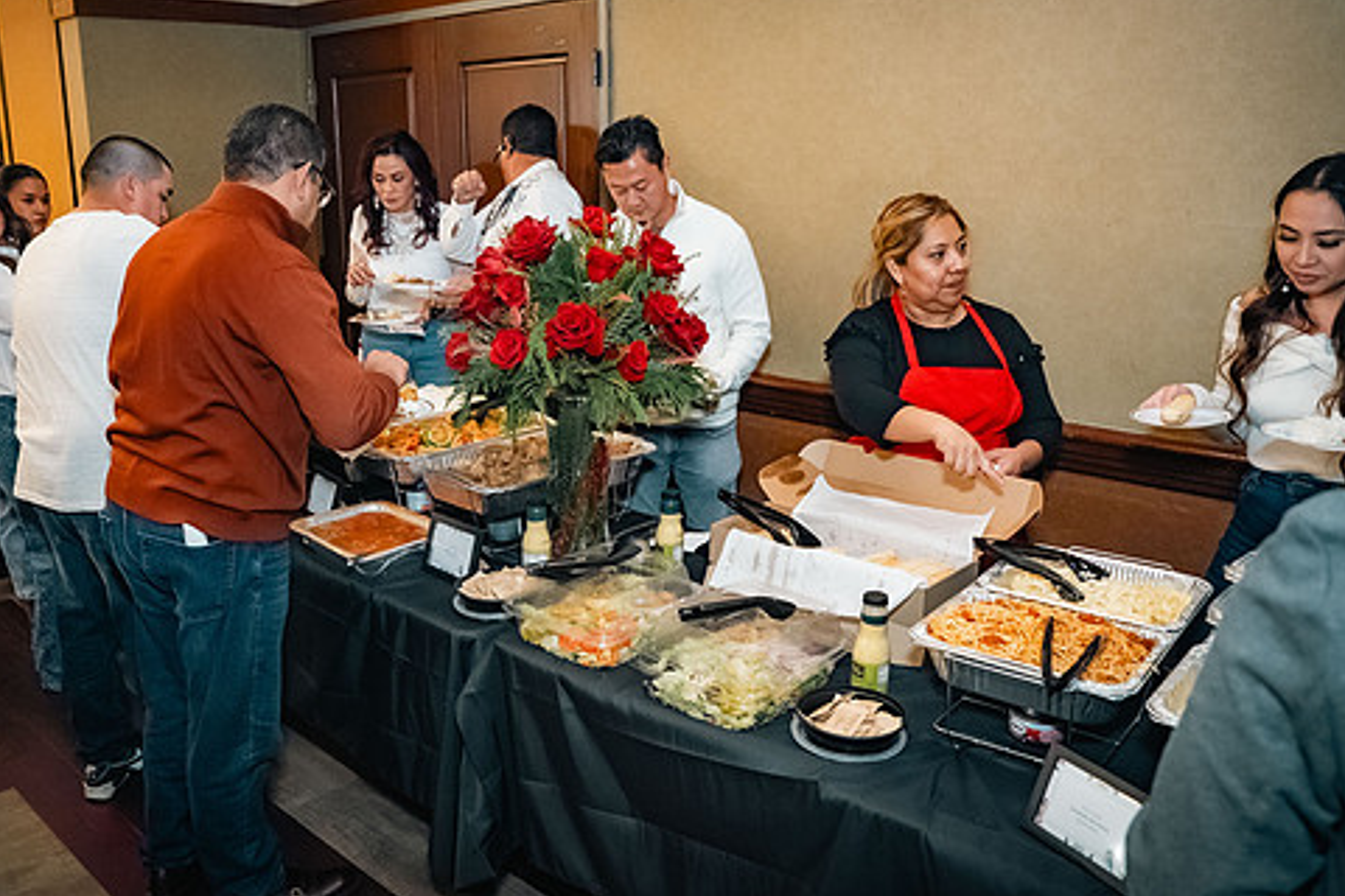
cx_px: 597
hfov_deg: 63.5
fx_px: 1083
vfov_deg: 44.9
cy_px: 410
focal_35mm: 29
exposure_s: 1/100
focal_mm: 24
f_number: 3.5
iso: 1600
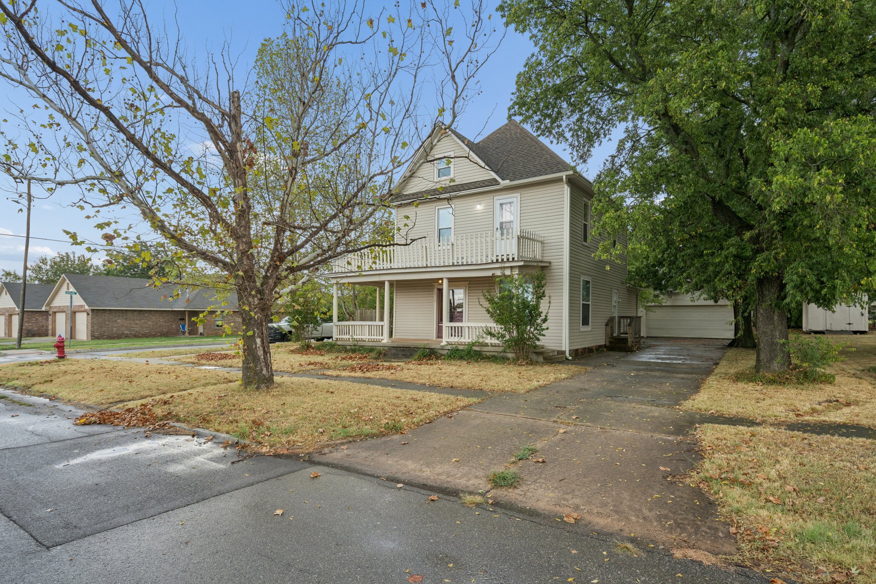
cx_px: 438
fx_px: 462
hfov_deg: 86.9
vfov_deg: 64.5
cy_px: 292
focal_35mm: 19
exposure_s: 1/40
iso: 200
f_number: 8
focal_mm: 19
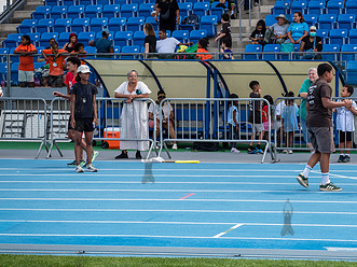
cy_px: 159
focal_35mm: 134
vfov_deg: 11.1
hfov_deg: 14.7
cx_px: 276
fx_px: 1381
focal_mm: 60
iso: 250
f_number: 5.6
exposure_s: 1/500
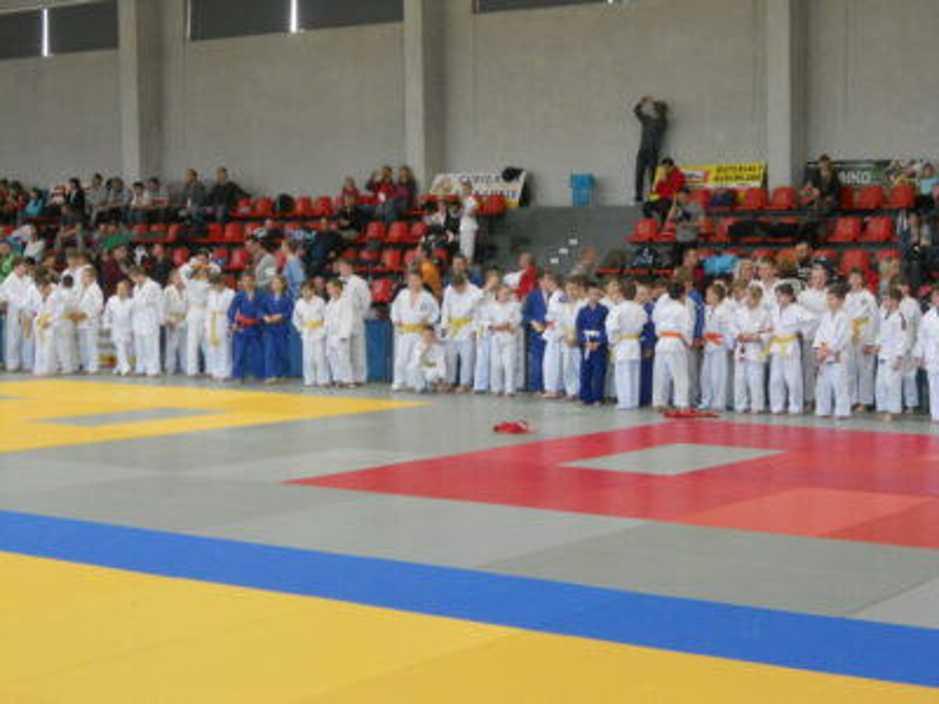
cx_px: 470
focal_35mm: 65
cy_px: 352
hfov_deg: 29.8
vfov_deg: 22.6
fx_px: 1763
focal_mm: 11.7
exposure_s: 1/30
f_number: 5.3
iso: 320
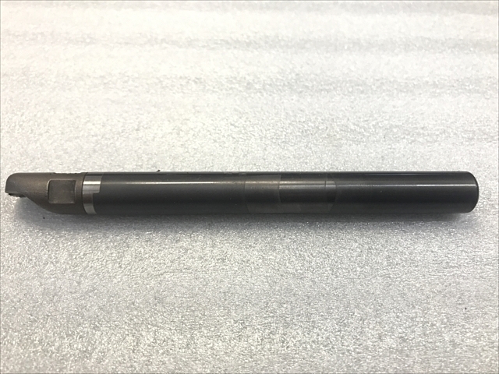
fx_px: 404
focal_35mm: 28
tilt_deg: -54.1
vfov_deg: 49.7
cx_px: 250
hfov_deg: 63.4
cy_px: 187
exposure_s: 1/100
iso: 25
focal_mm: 3.99
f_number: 1.8
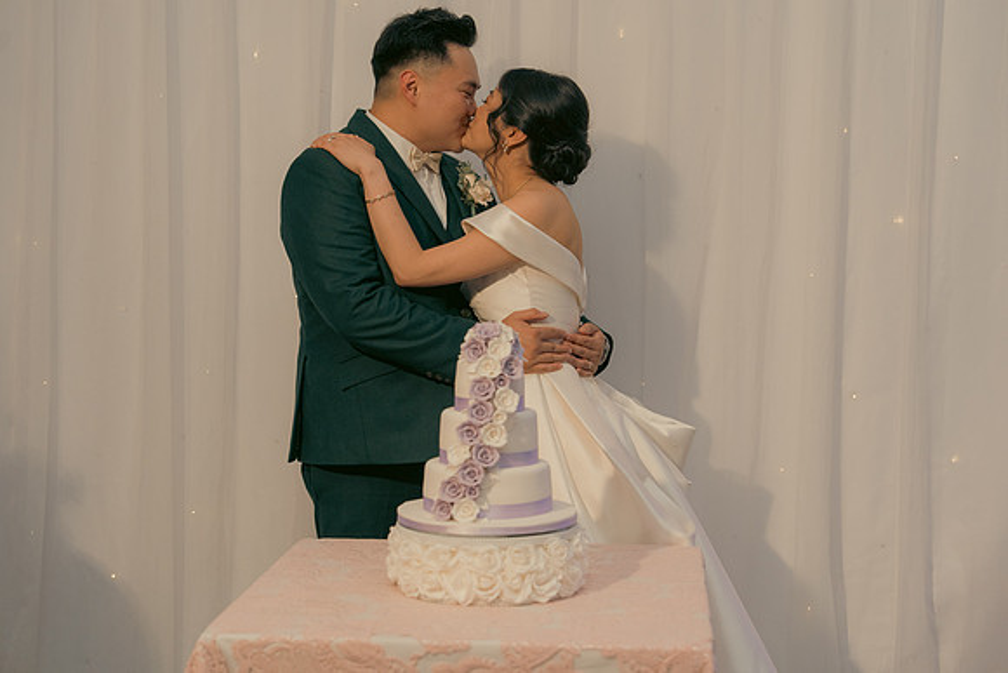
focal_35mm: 63
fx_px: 1764
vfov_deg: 21.6
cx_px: 504
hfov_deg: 31.9
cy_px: 336
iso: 1600
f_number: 3.5
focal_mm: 63
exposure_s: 1/160
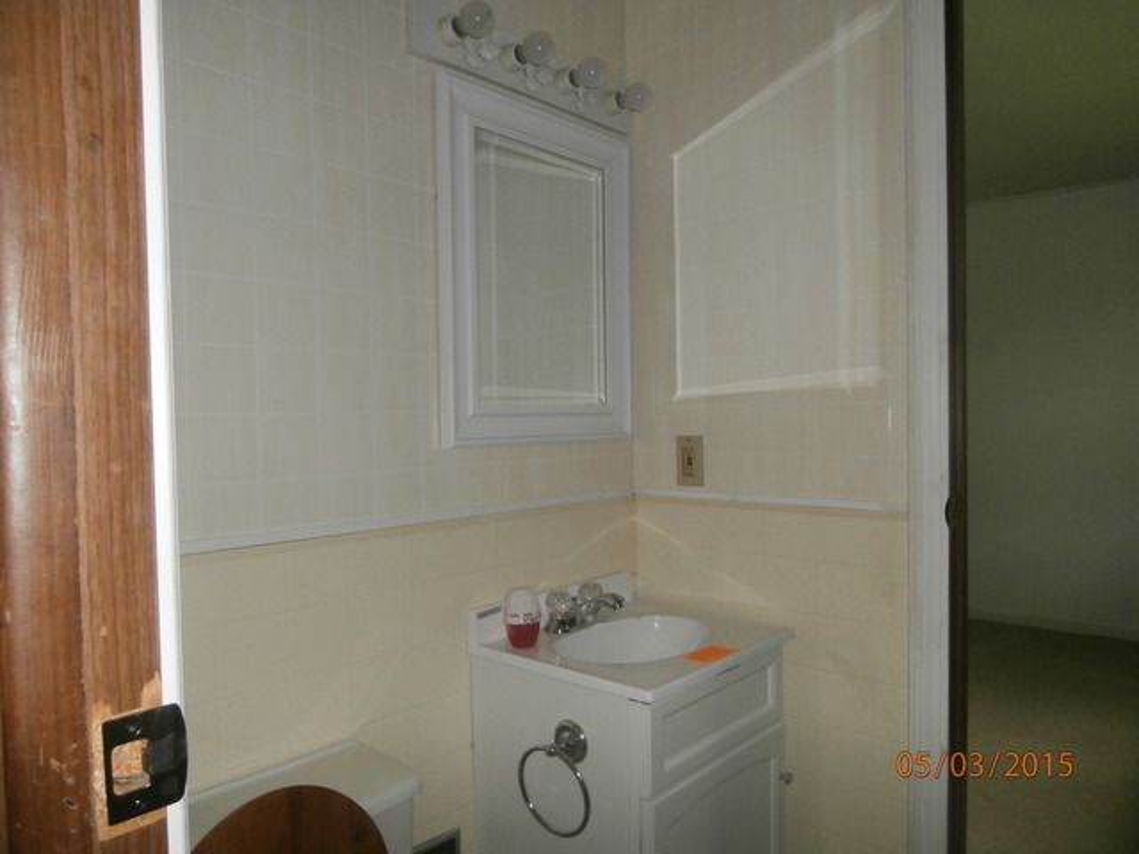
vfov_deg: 56.8
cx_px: 570
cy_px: 427
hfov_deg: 71.6
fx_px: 790
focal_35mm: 24
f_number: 3
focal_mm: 4.2
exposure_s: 1/30
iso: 200
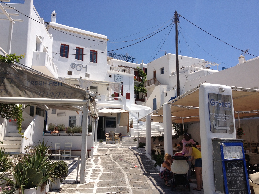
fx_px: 262
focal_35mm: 35
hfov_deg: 52.6
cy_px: 97
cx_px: 130
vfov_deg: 40.7
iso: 50
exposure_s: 1/2632
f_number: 2.4
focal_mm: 4.28
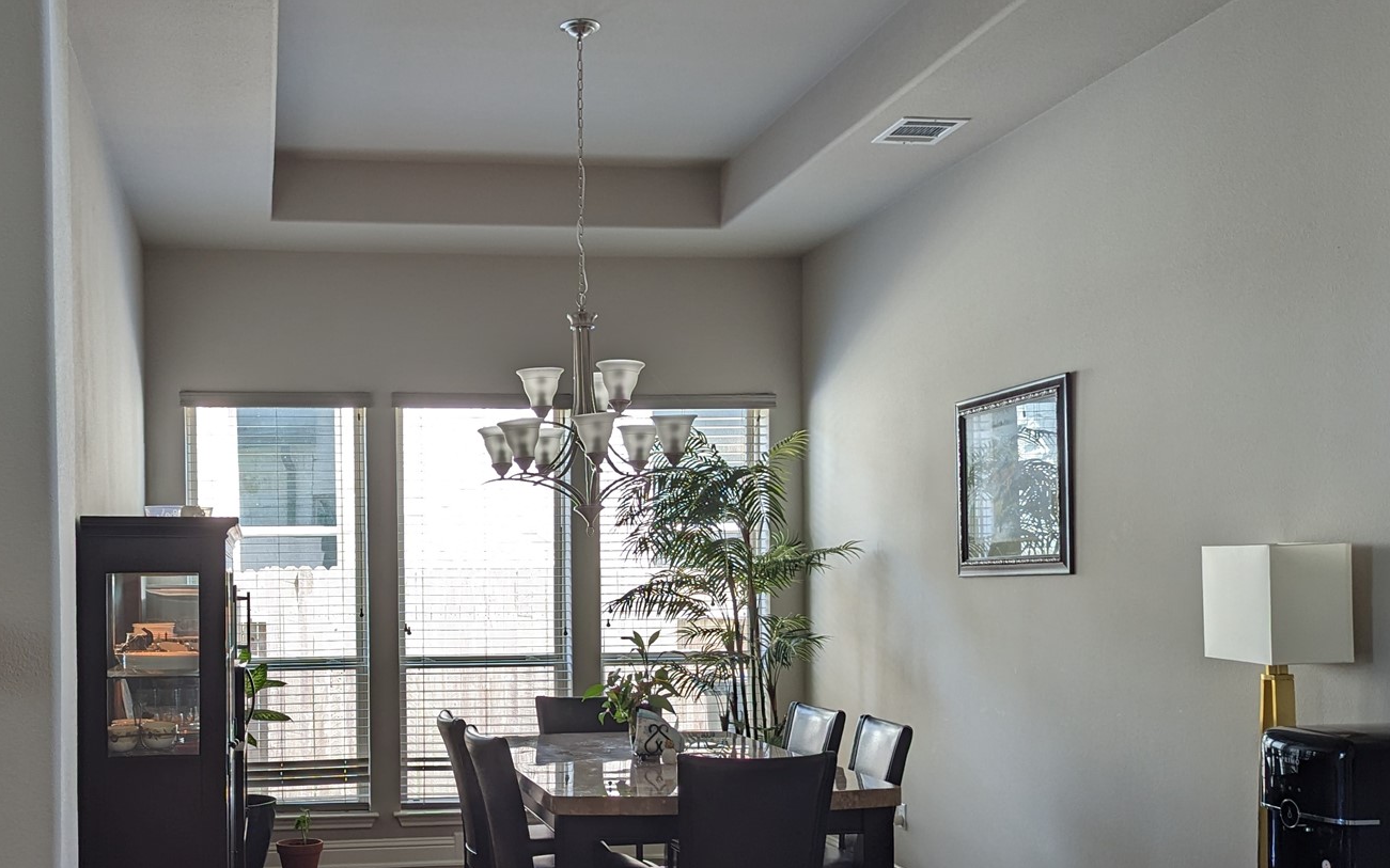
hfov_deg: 48.3
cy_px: 632
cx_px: 447
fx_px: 1515
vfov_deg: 31.5
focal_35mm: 40
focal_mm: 6.81
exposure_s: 1/80.3
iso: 50
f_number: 1.85
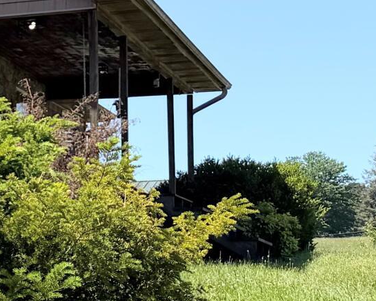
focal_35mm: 129
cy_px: 191
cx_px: -645
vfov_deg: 12.0
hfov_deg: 11.2
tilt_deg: +3.9
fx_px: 1436
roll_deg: -1.8
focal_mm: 6.76
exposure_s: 1/4405
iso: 80
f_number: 1.78
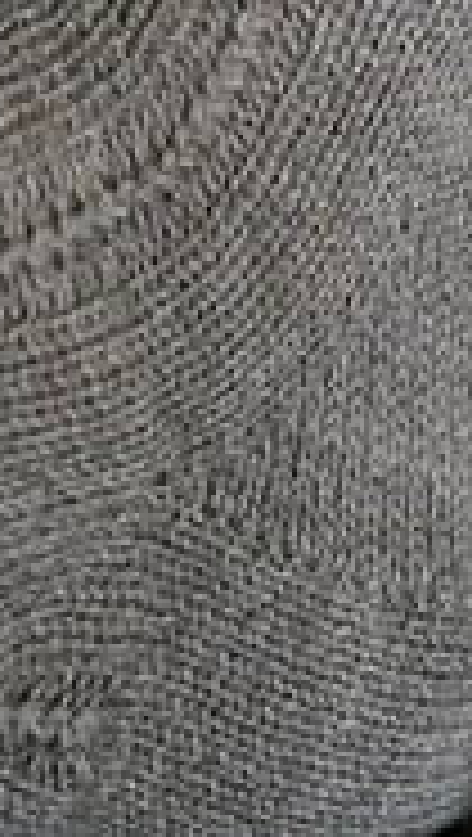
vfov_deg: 9.3
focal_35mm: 225
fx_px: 4993
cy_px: -405
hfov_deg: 5.4
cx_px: 288
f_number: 2.8
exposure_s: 1/60
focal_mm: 30
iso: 640
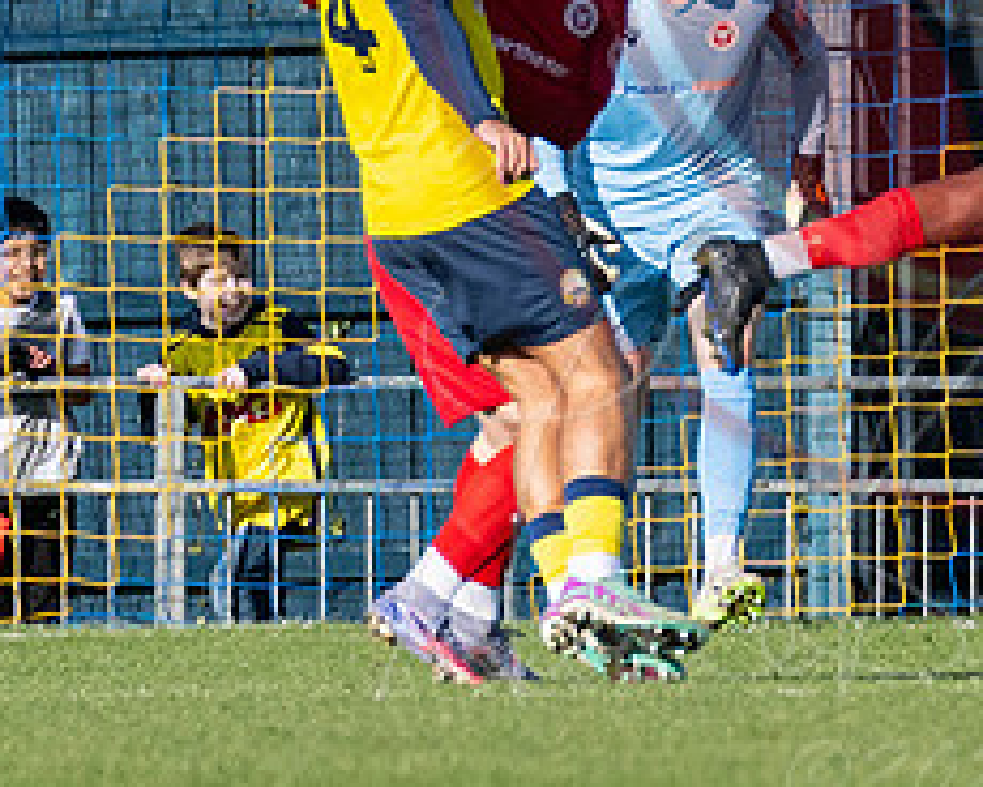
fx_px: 47451
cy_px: 23
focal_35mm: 1631
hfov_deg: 1.2
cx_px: 1531
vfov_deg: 0.9
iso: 400
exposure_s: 1/6400
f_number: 4
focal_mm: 200
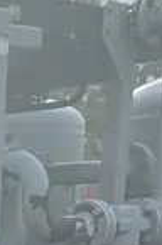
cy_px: 482
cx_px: -256
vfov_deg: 13.1
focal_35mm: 137
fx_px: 929
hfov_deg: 8.8
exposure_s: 1/1715
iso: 32
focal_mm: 4.2
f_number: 1.6
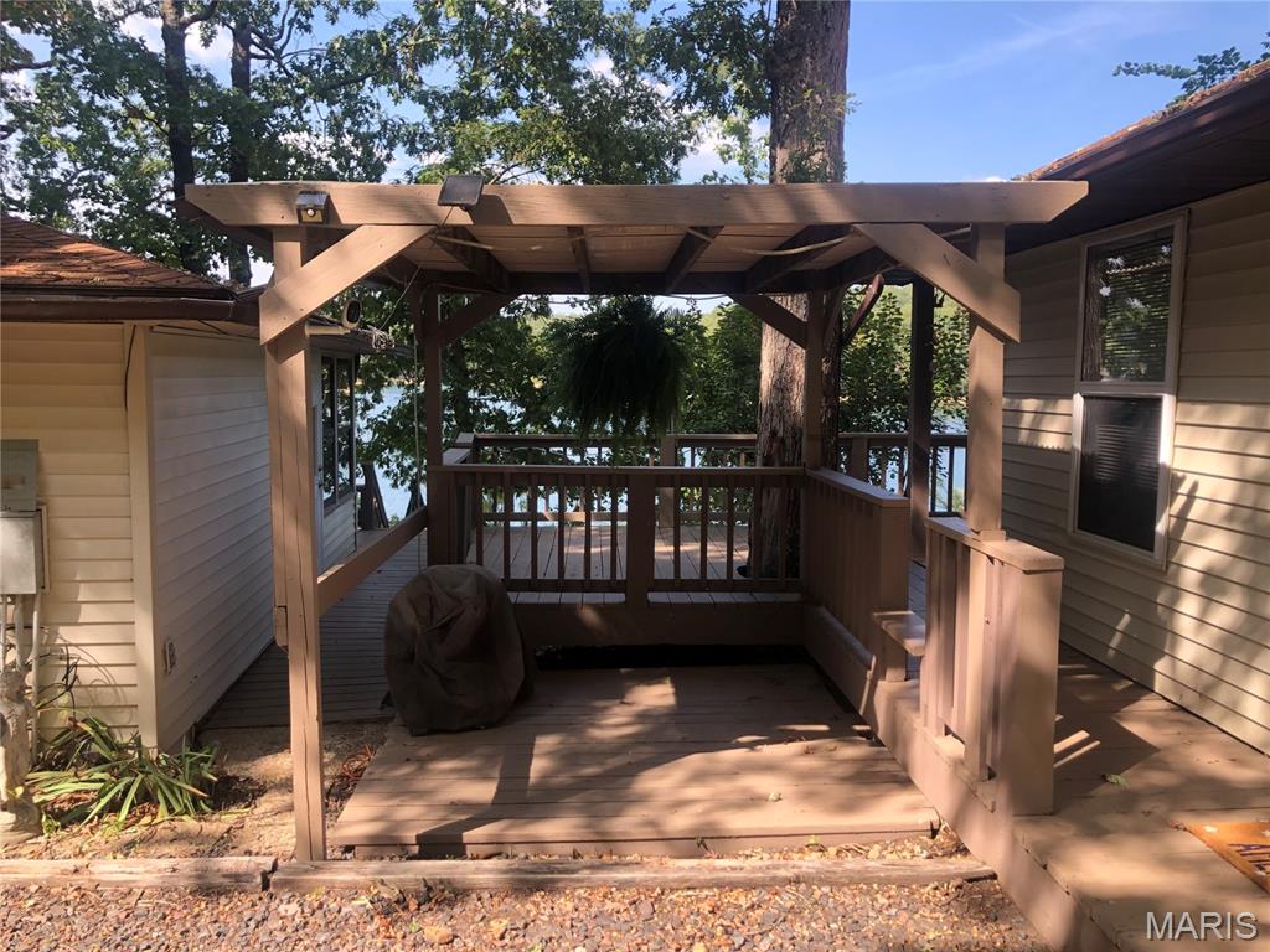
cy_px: 476
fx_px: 1027
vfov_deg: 49.7
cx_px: 635
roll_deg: -0.4
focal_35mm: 28
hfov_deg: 63.4
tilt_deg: -5.7
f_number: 1.8
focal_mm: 3.99
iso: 20
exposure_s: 1/265
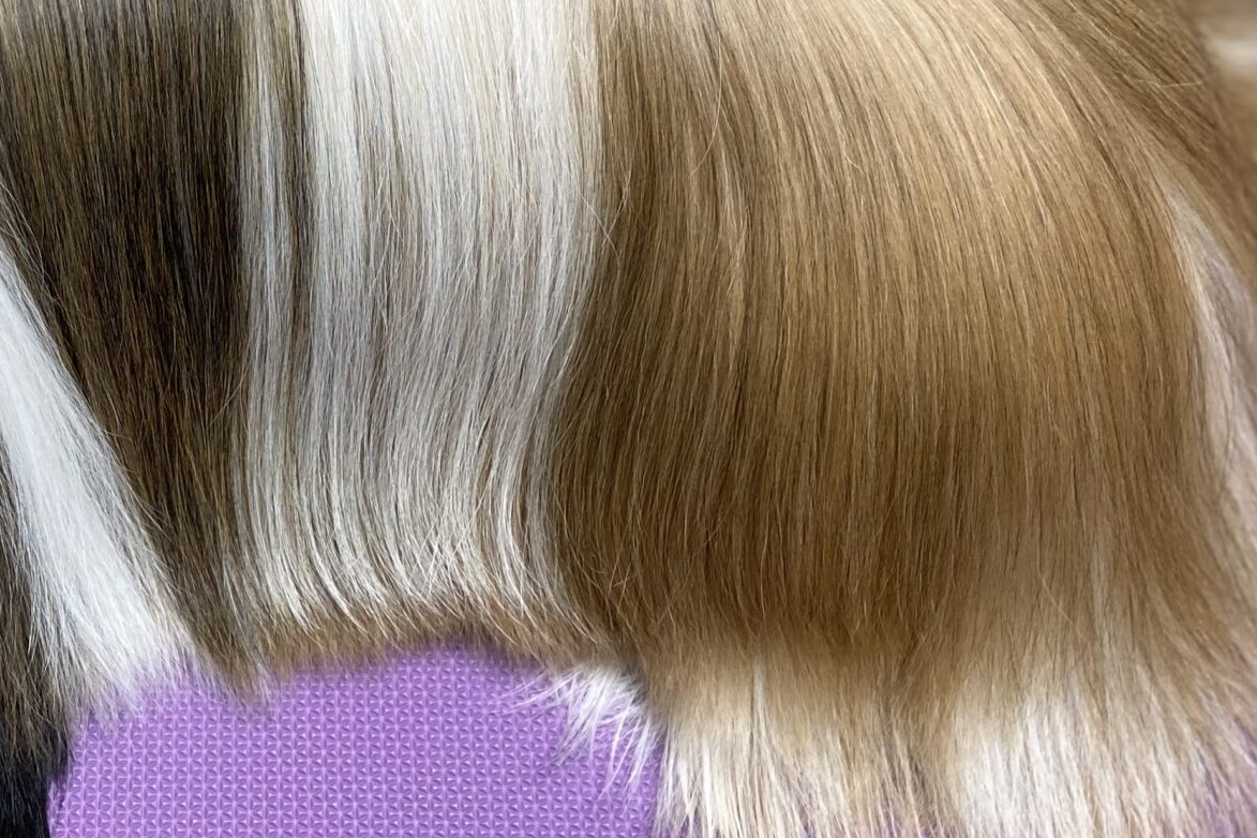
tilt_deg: -64.1
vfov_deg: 22.6
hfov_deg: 33.1
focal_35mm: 59
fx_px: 2060
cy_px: 148
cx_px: 272
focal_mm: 4.25
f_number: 1.8
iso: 100
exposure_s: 1/100
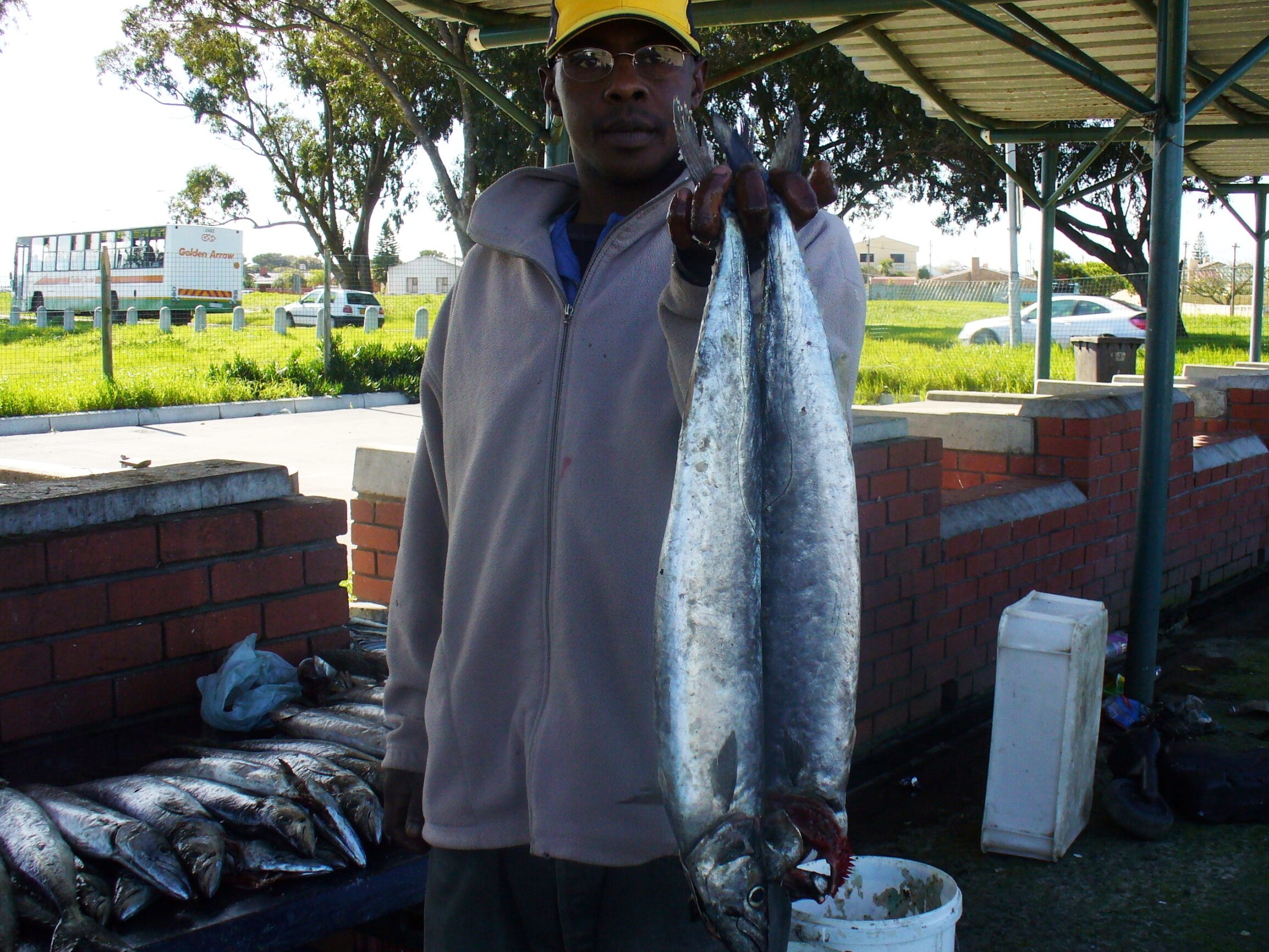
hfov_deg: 45.7
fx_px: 1503
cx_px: 694
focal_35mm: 41
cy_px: 456
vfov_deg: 35.1
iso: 80
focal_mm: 6.1
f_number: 5.6
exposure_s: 1/160
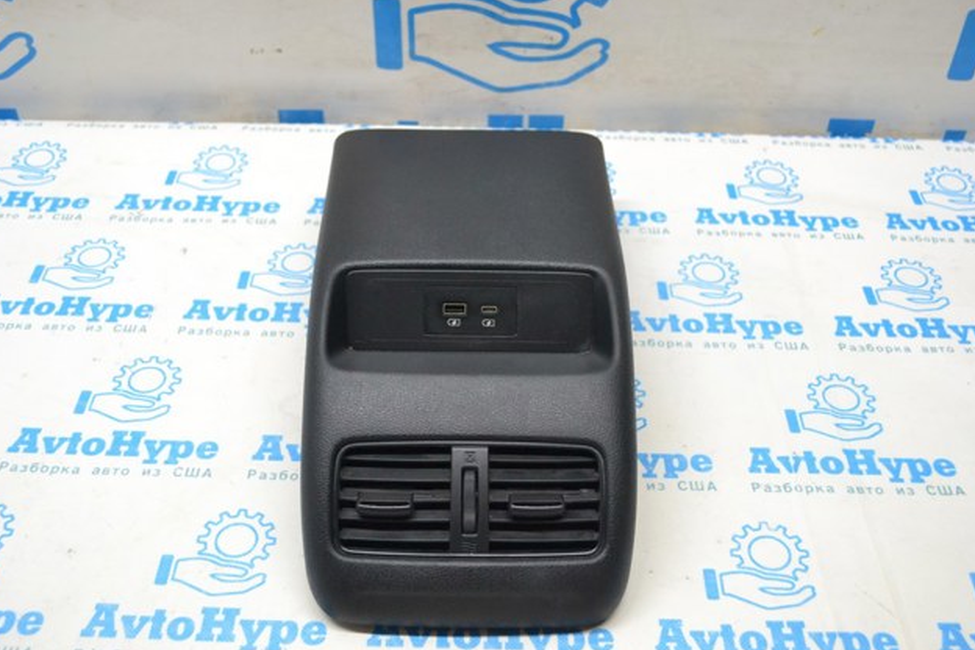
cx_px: 480
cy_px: 325
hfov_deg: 48.5
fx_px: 1083
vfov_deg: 33.4
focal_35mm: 40
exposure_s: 1/250
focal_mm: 26
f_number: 4.2
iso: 1600
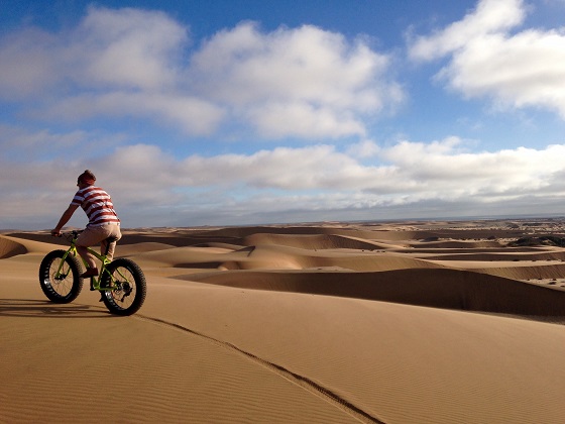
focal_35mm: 33
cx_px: 282
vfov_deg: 42.9
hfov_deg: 55.4
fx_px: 539
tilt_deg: -0.9
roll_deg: +2.2
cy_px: 212
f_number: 2.4
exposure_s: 1/2463
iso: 50
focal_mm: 4.12
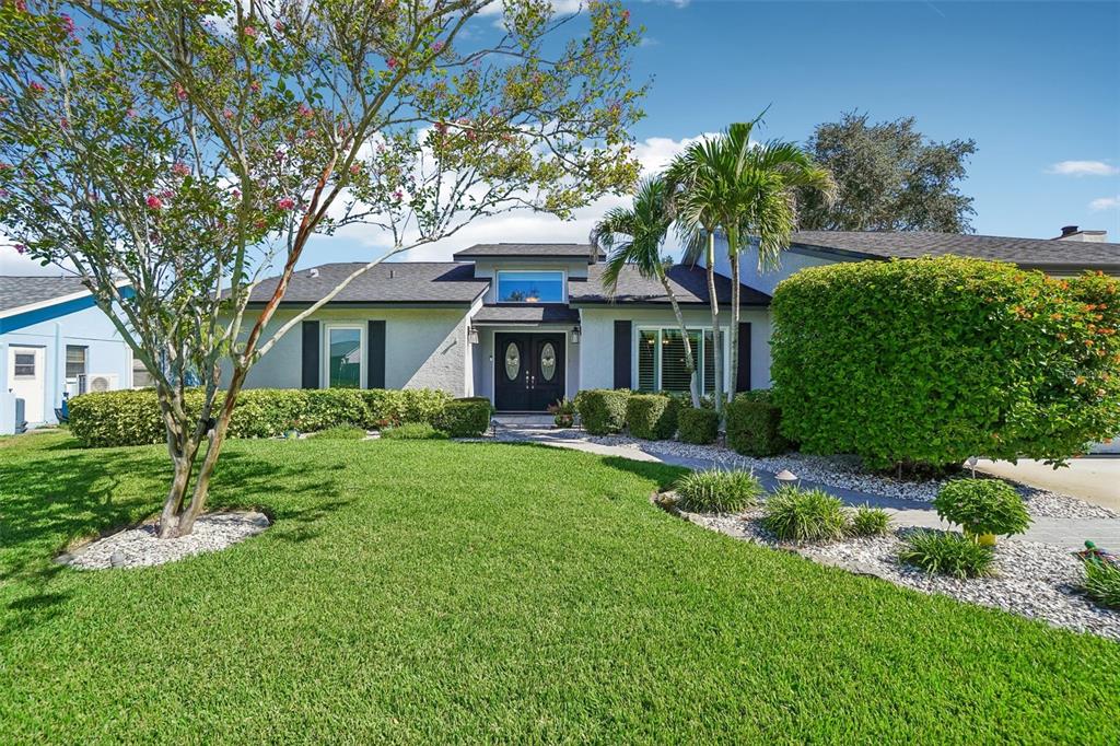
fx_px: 466
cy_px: 373
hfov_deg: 100.4
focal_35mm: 15
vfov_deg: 77.3
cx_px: 560
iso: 100
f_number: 8
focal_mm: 10
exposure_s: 1/125
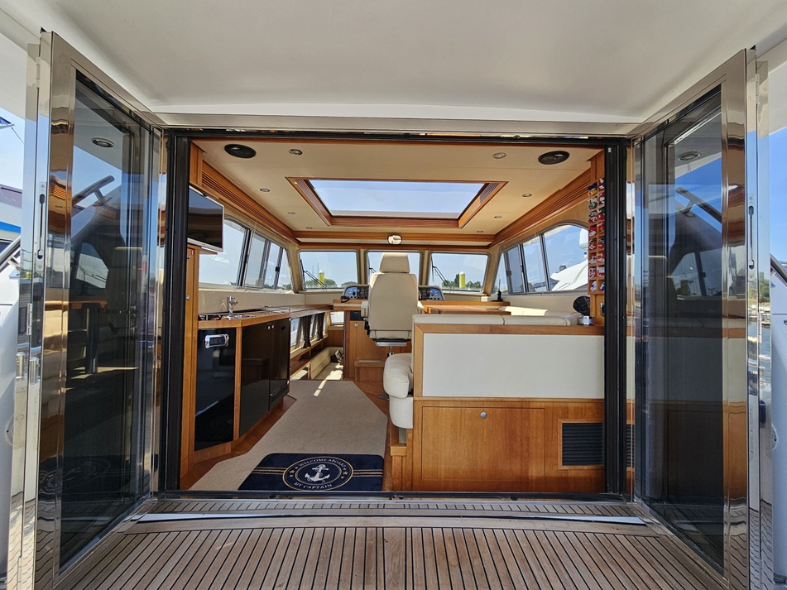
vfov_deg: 85.7
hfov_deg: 102.1
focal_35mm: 14
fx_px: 318
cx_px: 397
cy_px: 297
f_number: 2.2
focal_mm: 2.2
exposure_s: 1/684
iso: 50
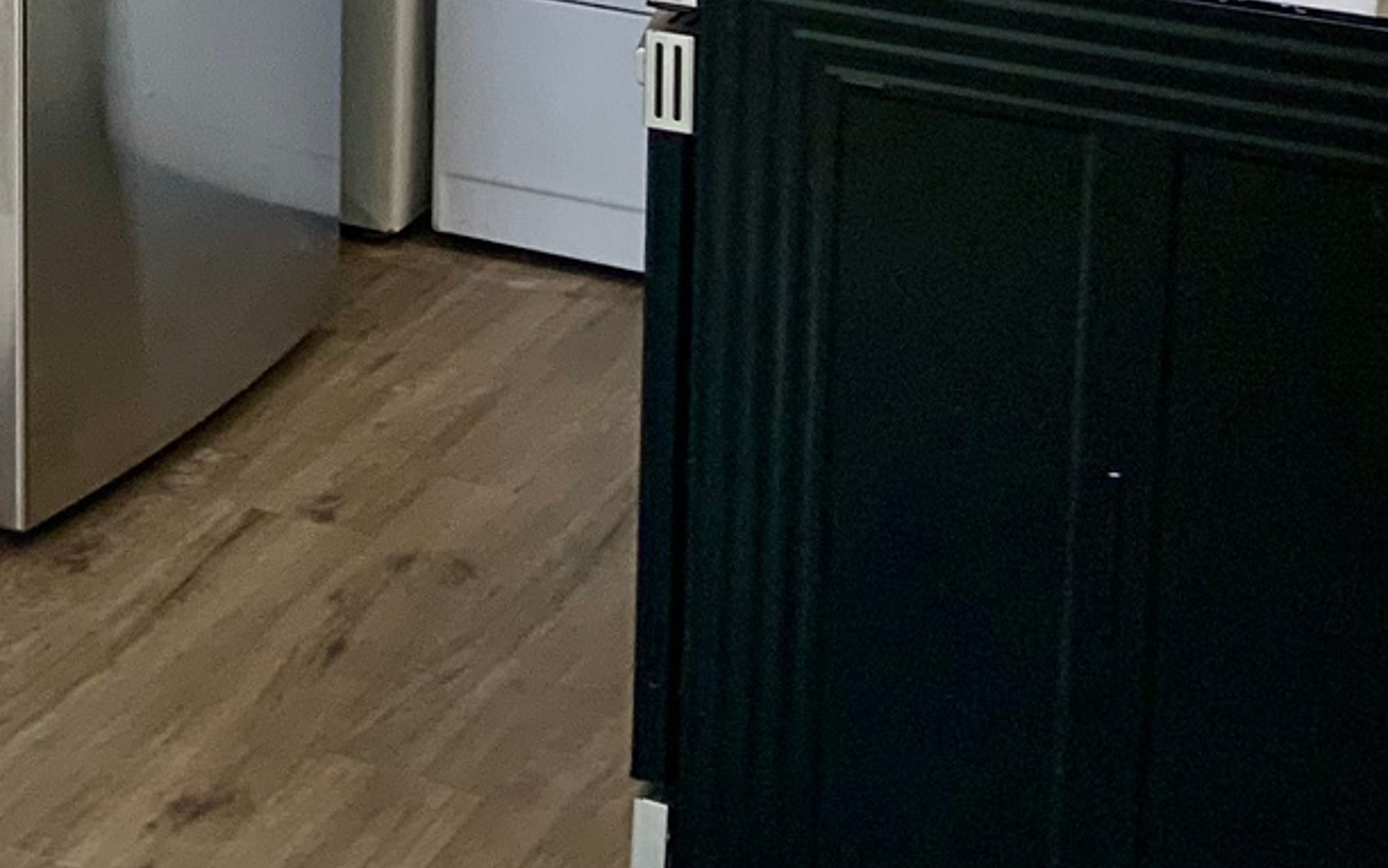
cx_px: -413
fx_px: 3897
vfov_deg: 12.0
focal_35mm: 103
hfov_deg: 18.8
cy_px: -500
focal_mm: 3
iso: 40
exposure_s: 1/120
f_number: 1.8
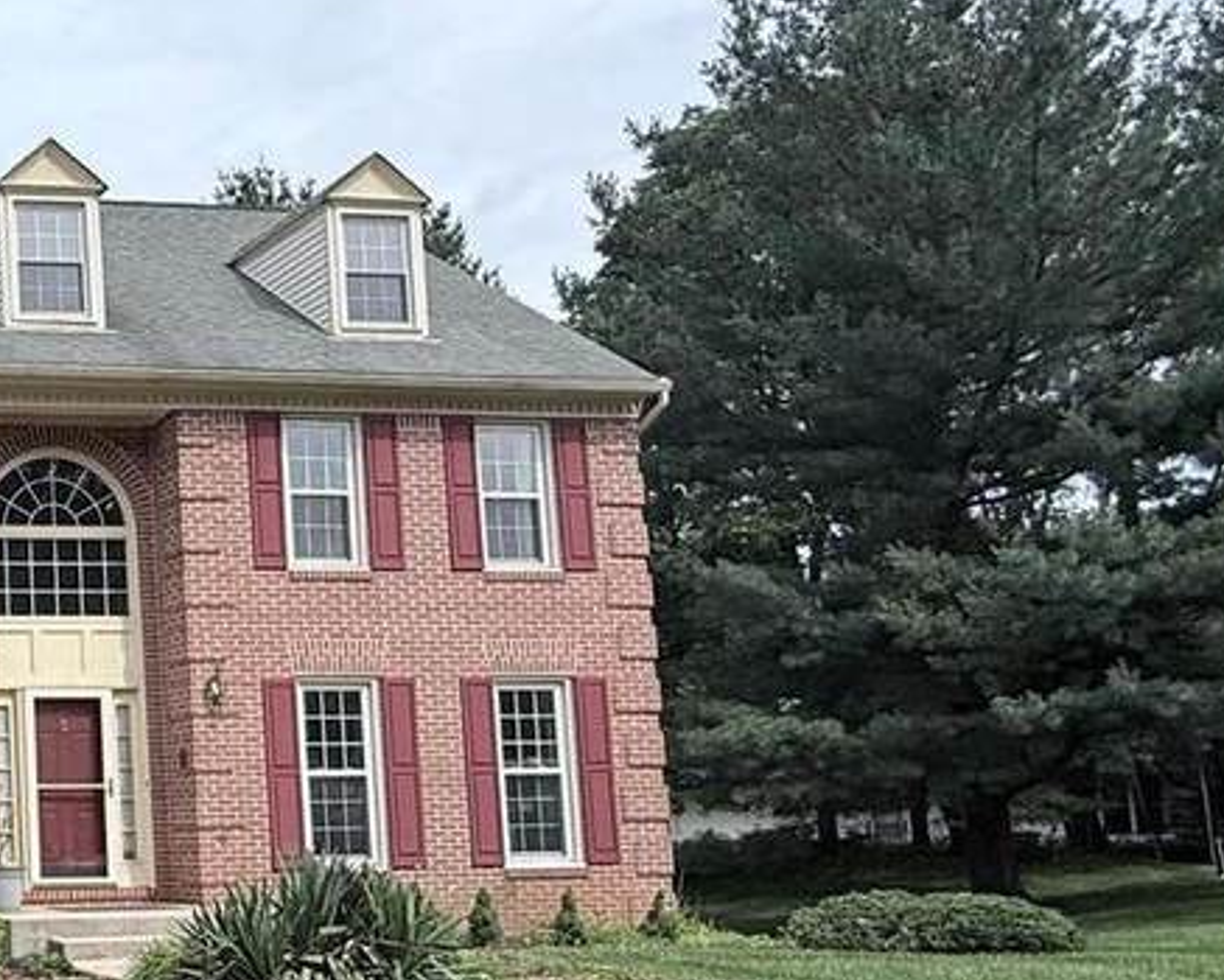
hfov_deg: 32.1
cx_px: -437
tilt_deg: +6.3
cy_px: 731
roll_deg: +1.0
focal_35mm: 40
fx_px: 1450
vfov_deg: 36.5
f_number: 2.2
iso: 50
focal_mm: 2.22
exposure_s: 1/2320
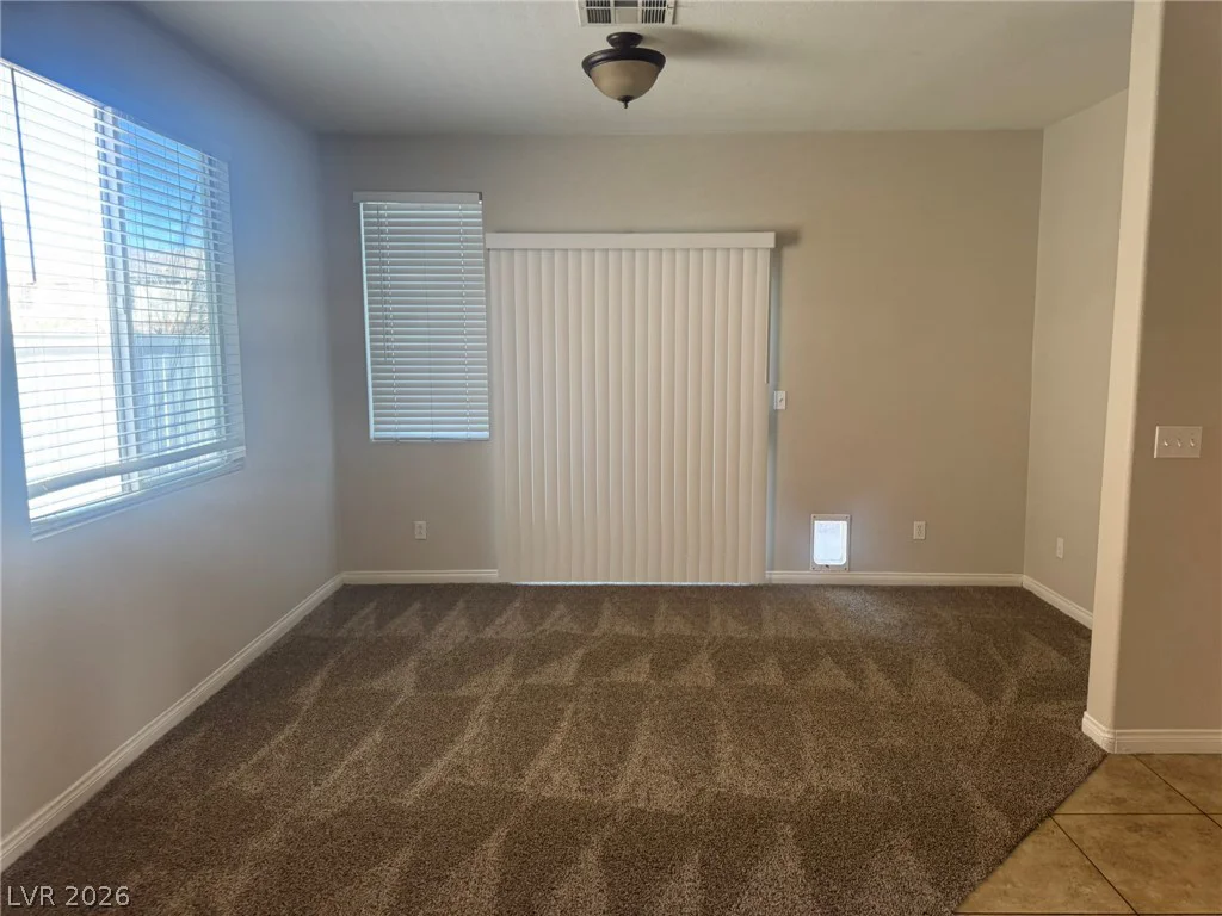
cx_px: 611
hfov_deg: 71.6
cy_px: 458
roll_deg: +2.6
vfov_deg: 56.8
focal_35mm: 24
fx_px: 847
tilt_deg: -9.5
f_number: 1.78
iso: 160
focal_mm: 6.76
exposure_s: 1/120
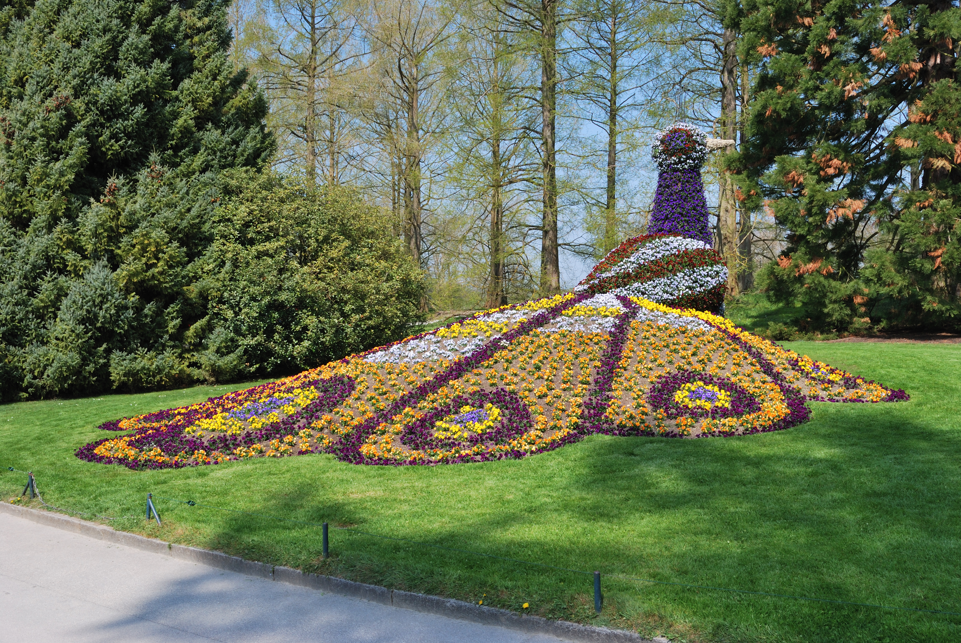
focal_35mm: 33
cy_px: 322
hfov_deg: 57.2
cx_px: 480
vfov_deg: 40.1
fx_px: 882
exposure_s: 1/100
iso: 100
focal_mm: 22
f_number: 11
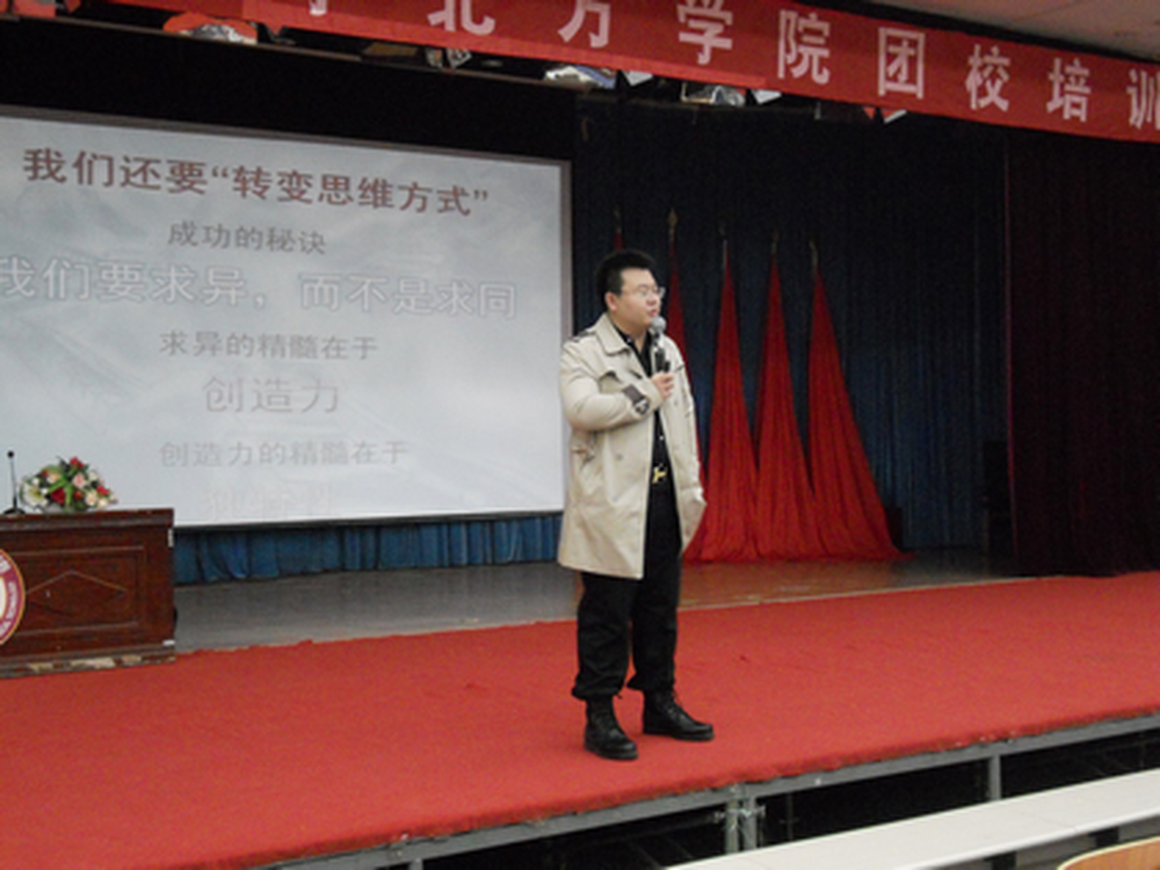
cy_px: 435
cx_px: 580
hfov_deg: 41.2
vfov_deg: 31.5
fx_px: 1541
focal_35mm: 46
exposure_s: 1/13
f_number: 4.3
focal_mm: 8.2
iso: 800
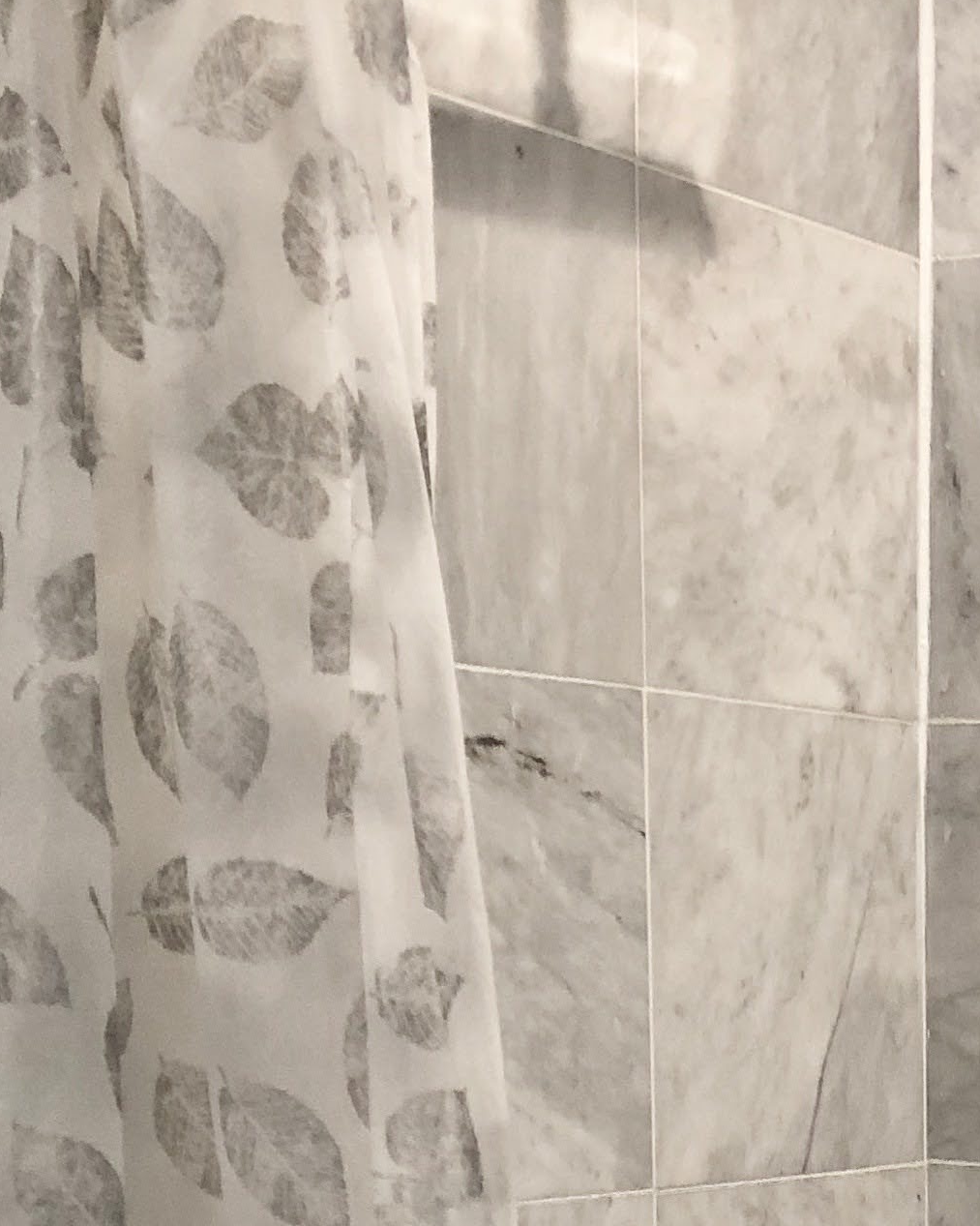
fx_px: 3155
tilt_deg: -8.6
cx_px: 1302
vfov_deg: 20.7
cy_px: 1420
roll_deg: -1.4
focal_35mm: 87
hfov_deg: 16.6
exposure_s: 1/15
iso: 40
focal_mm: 3.99
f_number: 1.8
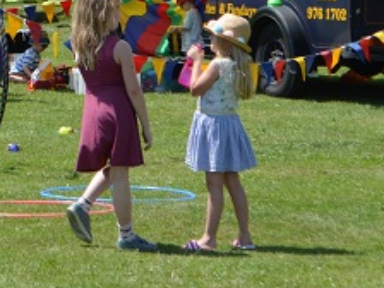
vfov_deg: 6.0
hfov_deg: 7.9
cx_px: -89
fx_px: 2740
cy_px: -32
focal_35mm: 247
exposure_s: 1/250
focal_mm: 48
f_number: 8
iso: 125
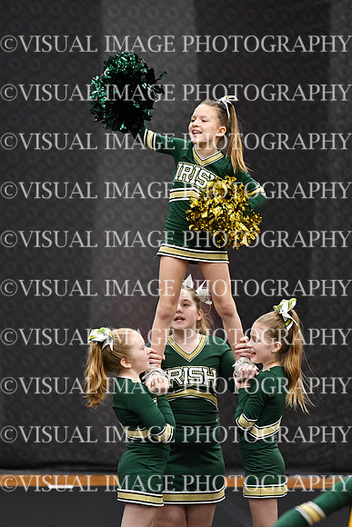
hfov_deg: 5.0
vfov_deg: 7.4
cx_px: 176
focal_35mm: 277
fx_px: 4060
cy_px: 264
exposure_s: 1/800
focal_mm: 185
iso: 5000
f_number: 2.8
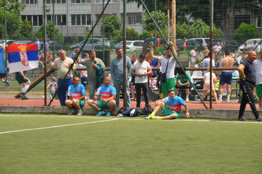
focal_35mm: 135
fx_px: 981
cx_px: 131
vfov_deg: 10.1
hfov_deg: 15.2
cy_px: 87
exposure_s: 1/500
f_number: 5.6
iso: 200
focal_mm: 90
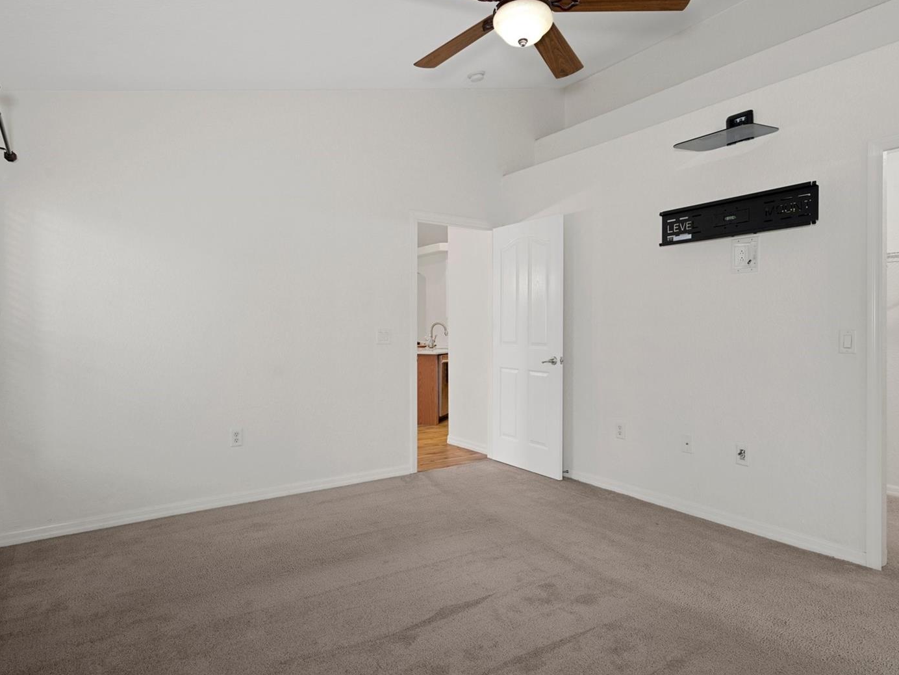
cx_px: 498
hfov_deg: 81.5
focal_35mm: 20
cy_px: 330
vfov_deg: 66.0
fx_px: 519
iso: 320
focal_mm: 18
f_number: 8
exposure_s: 1.6
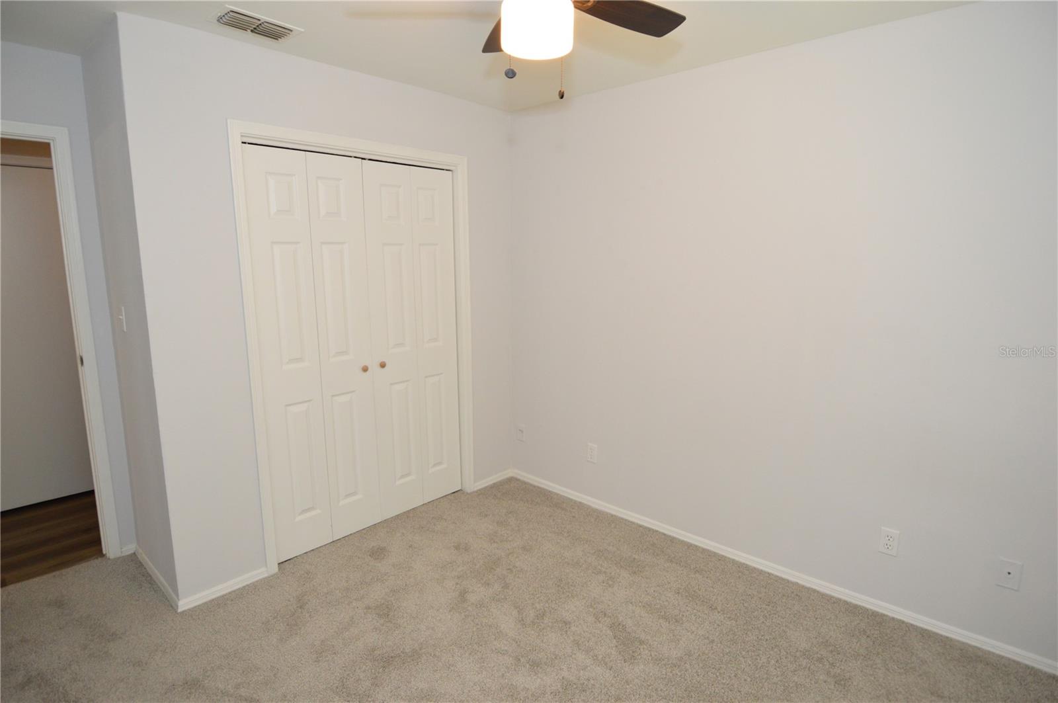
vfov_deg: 67.3
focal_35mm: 18
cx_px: 529
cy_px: 352
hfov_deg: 90.1
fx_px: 528
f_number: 4
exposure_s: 1/60
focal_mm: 12
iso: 560
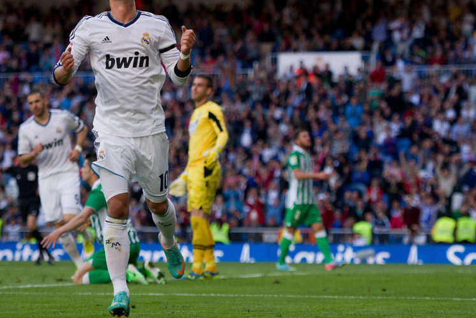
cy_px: 112
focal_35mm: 154
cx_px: 234
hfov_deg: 13.3
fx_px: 2036
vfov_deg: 8.9
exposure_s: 1/1600
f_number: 2.8
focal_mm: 112
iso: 400
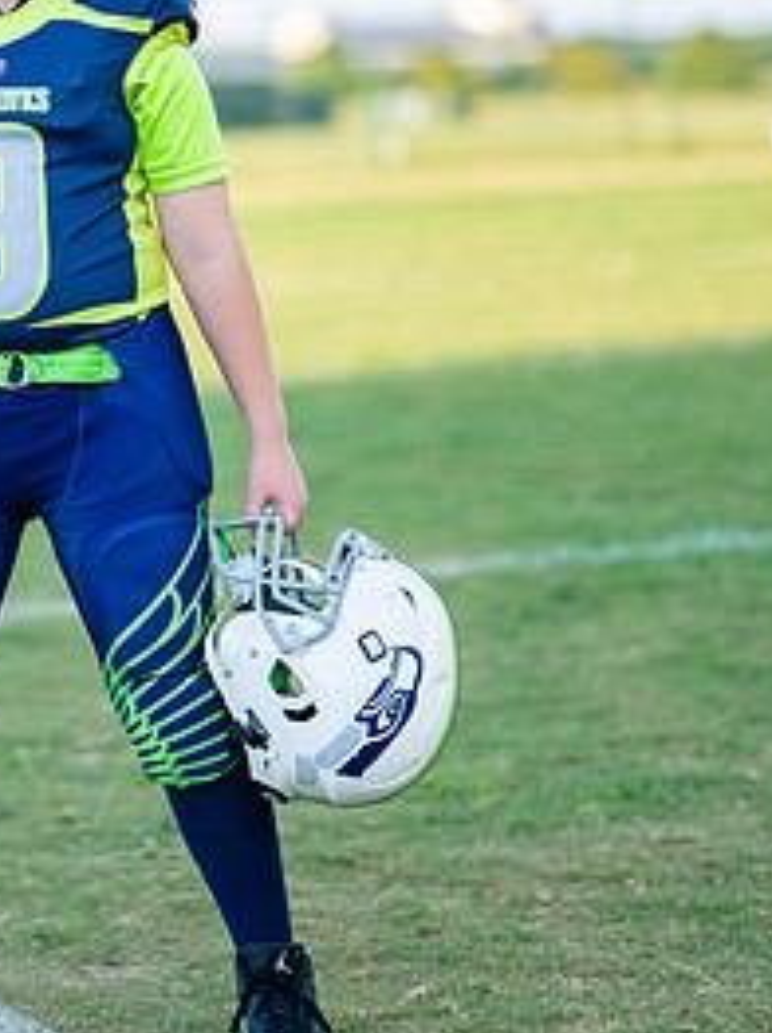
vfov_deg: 15.3
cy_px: 331
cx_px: 50
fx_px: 3842
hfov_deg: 11.4
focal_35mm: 129
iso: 100
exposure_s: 1/2000
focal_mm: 50
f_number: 1.2
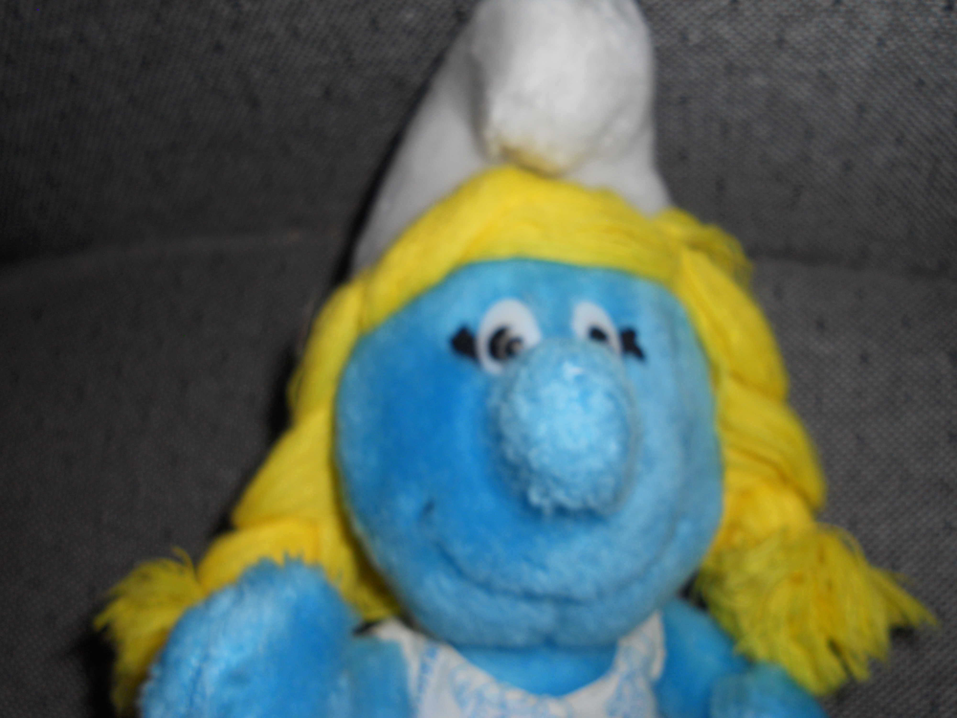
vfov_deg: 44.2
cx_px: 478
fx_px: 885
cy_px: 359
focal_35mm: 32
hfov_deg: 56.8
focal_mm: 5.8
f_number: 8.8
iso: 80
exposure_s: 1/25
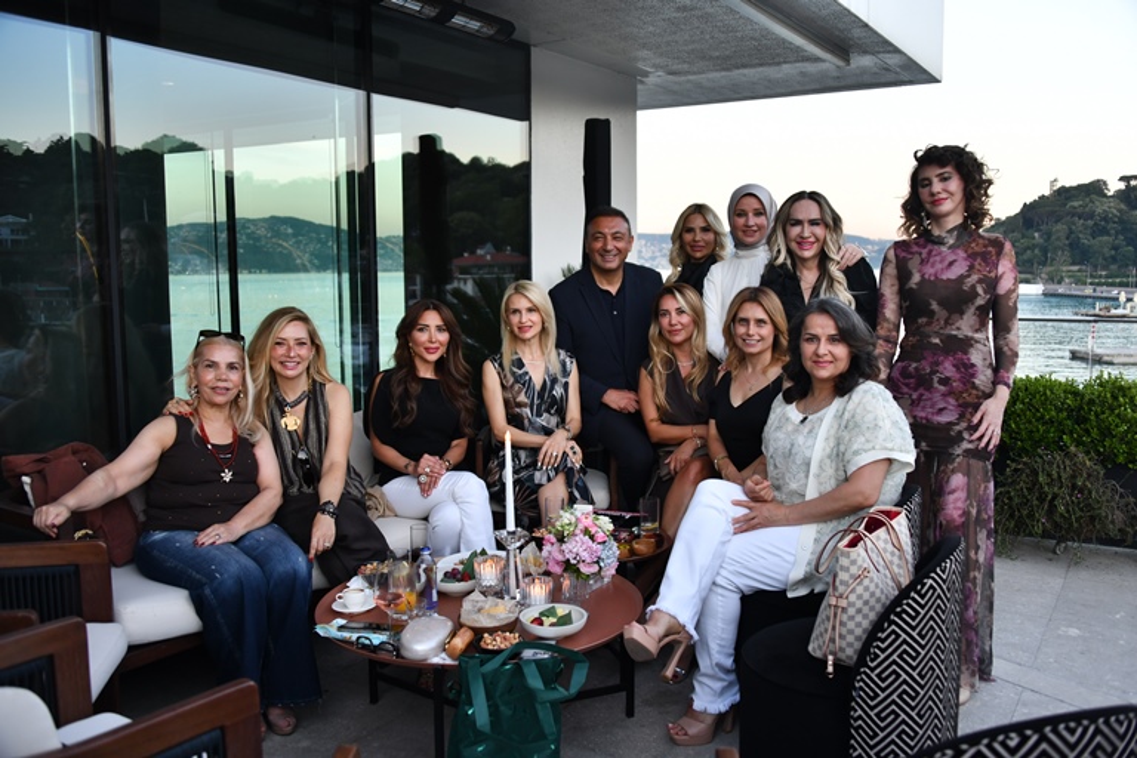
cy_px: 379
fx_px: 1011
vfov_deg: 41.1
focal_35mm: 32
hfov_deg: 58.7
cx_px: 568
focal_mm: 32
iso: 640
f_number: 3.8
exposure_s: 1/160
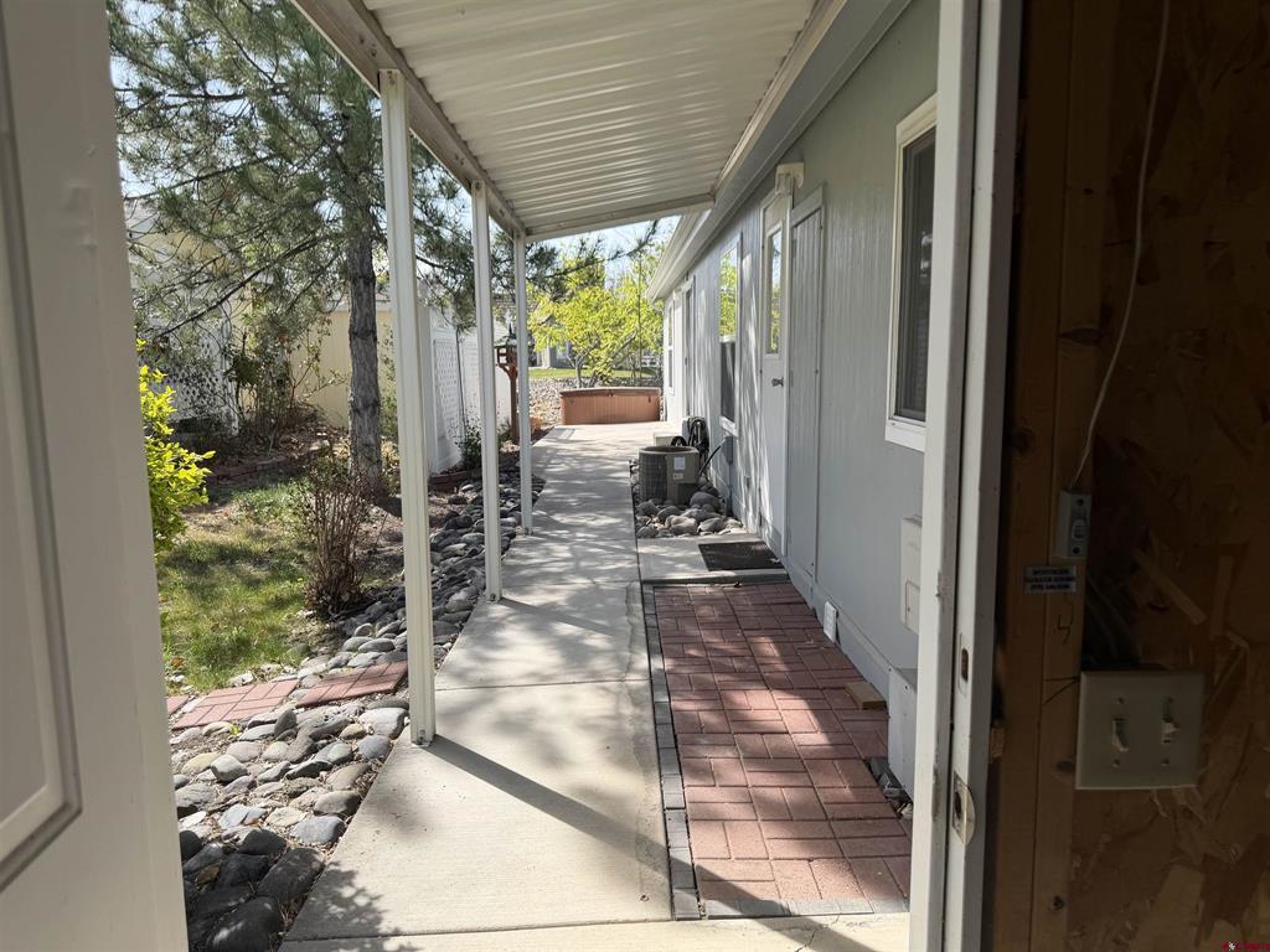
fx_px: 881
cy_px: 476
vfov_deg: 56.8
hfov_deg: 71.6
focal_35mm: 24
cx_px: 635
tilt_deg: -7.0
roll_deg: +1.5
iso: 80
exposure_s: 1/1385
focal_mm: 6.76
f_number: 1.78
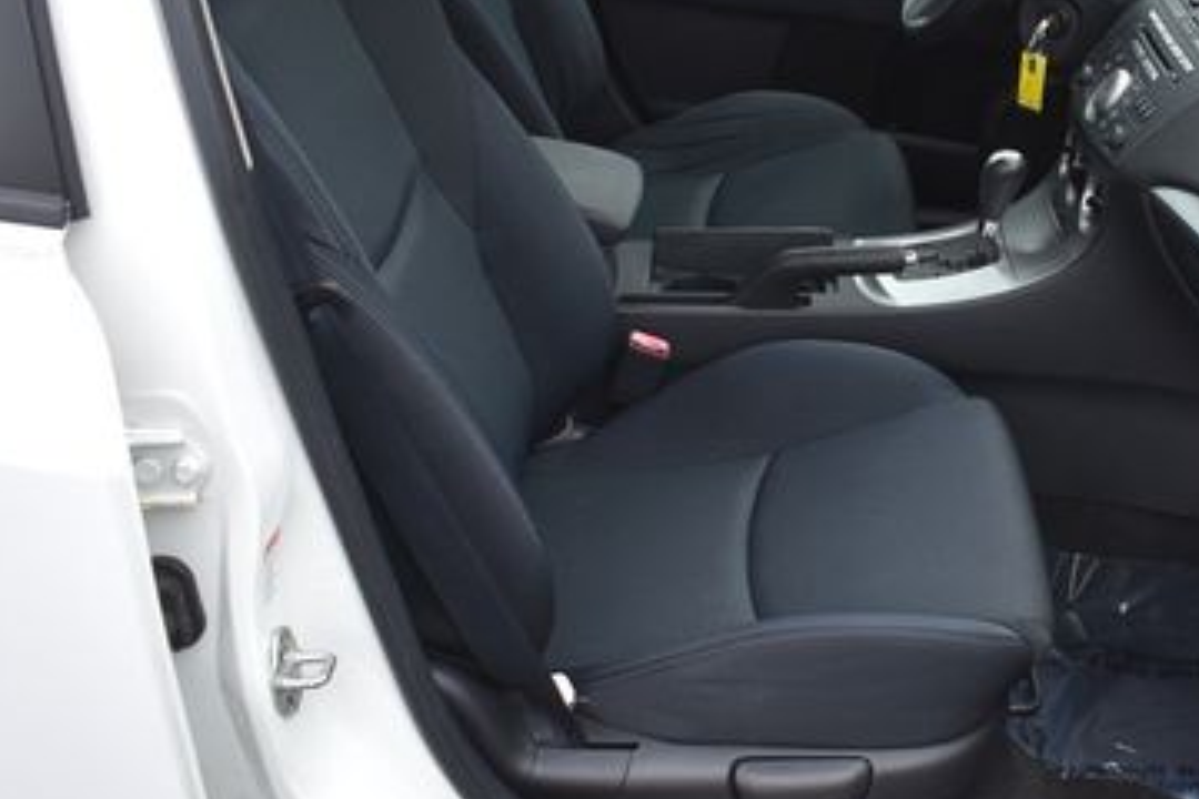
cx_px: 923
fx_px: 1599
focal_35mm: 48
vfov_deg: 27.8
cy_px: 245
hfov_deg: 39.8
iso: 200
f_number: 5.6
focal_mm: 18
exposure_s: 1/250
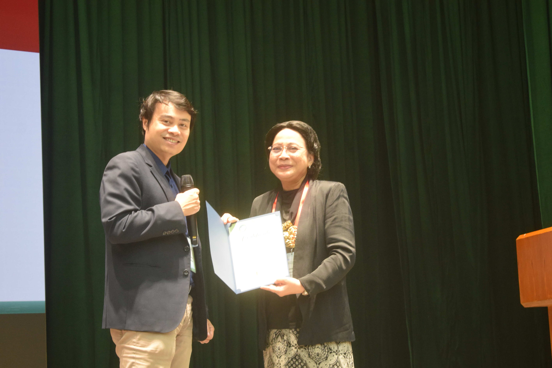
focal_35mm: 82
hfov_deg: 24.6
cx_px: 276
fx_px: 1265
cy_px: 184
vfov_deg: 16.6
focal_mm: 55
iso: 2200
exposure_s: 1/60
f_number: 5.6
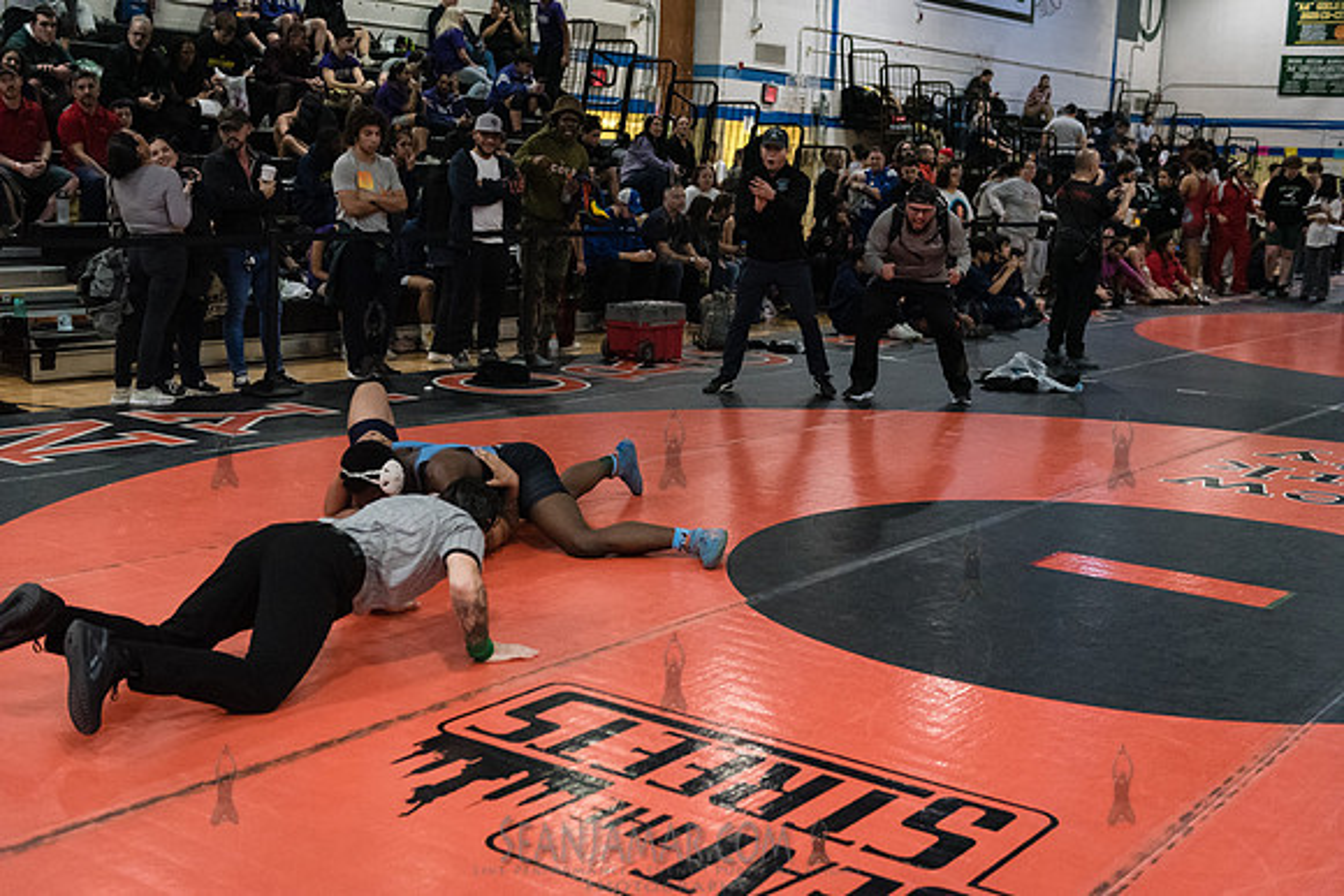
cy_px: 448
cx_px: 672
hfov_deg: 46.4
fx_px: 1568
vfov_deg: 31.9
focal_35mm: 42
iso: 8000
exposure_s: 1/640
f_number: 3.2
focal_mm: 42
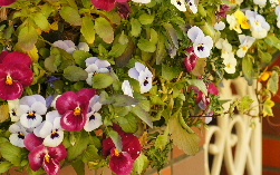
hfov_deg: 15.5
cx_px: 194
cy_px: 27
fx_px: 1023
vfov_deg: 9.8
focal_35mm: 134
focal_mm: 50
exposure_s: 1/640
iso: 800
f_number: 5
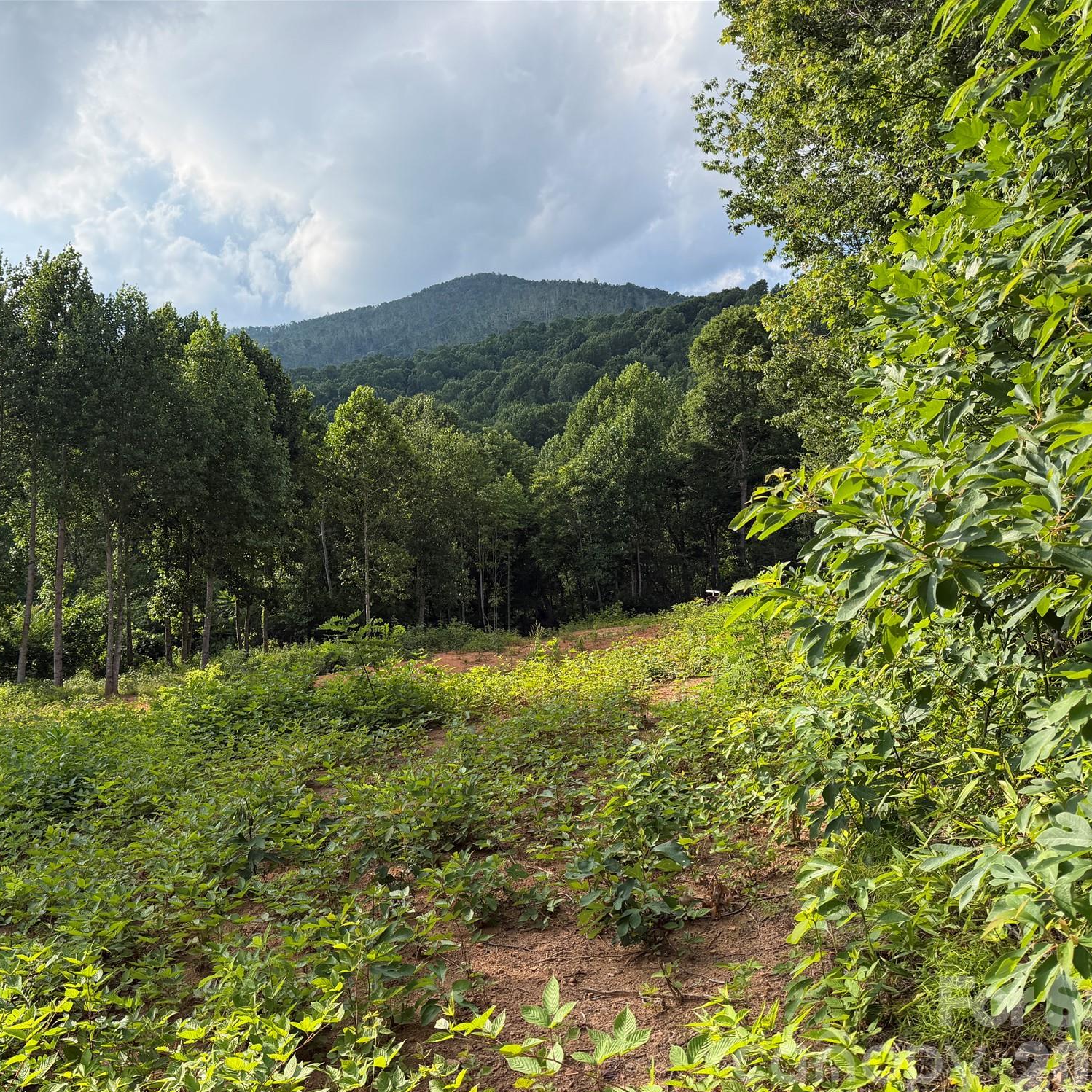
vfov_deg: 55.6
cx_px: 425
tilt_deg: +0.5
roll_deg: +1.7
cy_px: 559
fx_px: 1035
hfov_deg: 55.1
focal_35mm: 29
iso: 100
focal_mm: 6.76
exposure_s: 1/2299
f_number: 1.78
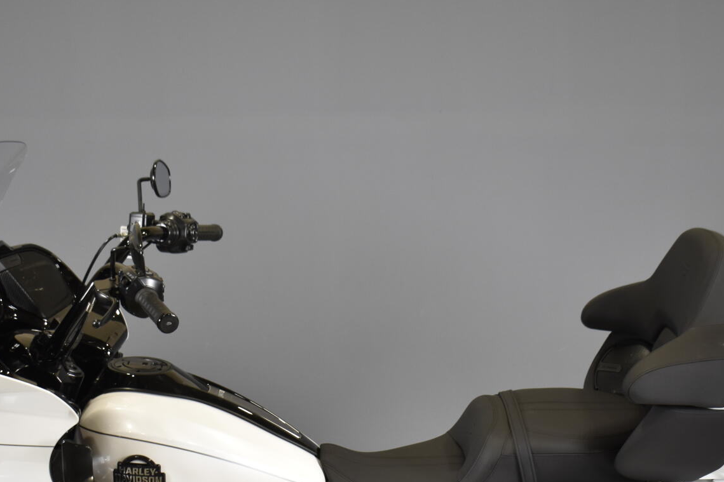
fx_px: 1588
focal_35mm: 79
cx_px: 334
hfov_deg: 25.7
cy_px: 415
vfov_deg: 17.1
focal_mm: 30
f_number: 4.2
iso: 400
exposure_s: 1/30
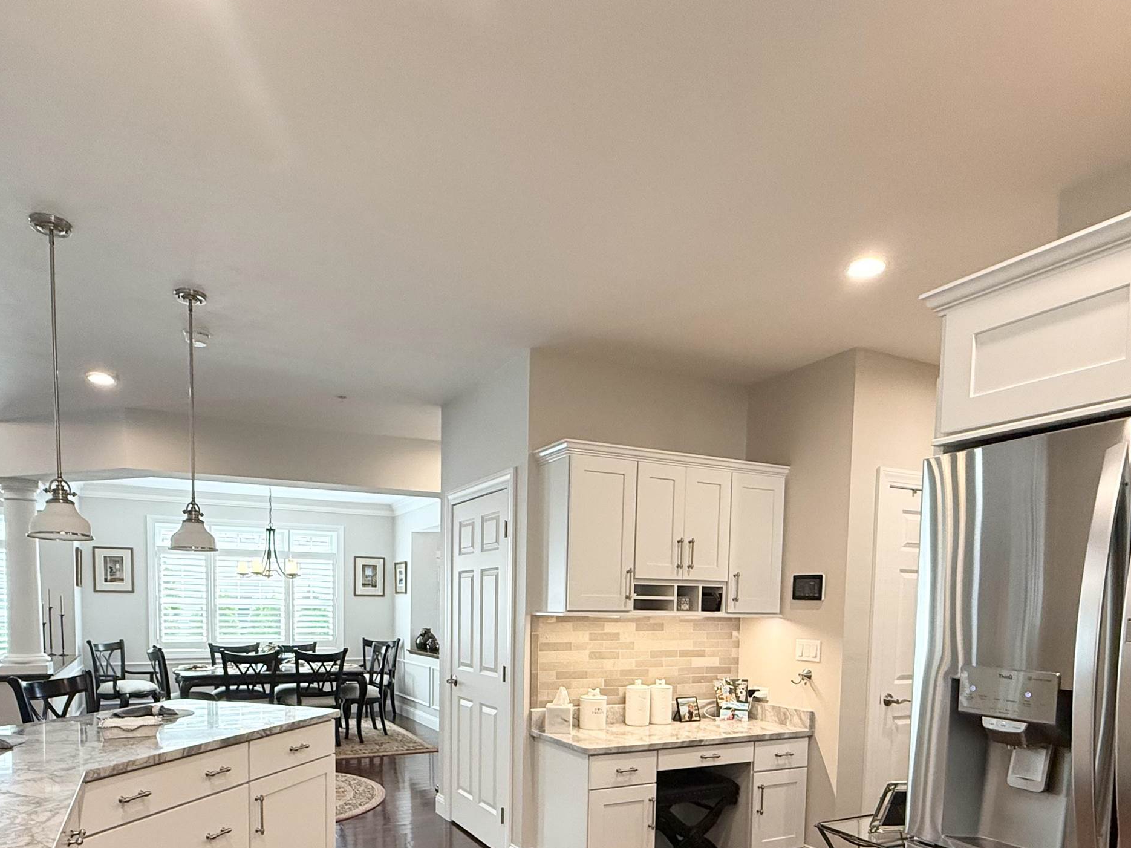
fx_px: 751
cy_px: 658
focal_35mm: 23
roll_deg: -0.6
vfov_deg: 55.4
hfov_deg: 73.7
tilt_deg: -3.9
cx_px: 510
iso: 250
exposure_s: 1/120
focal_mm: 2.22
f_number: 2.2
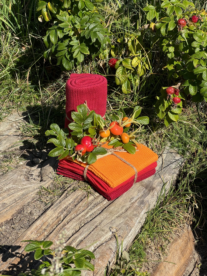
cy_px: 138
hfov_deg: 19.1
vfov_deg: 25.3
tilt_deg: -29.4
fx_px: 614
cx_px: 104
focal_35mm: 77
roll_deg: -1.3
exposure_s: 1/589
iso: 25
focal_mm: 9
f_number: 2.8
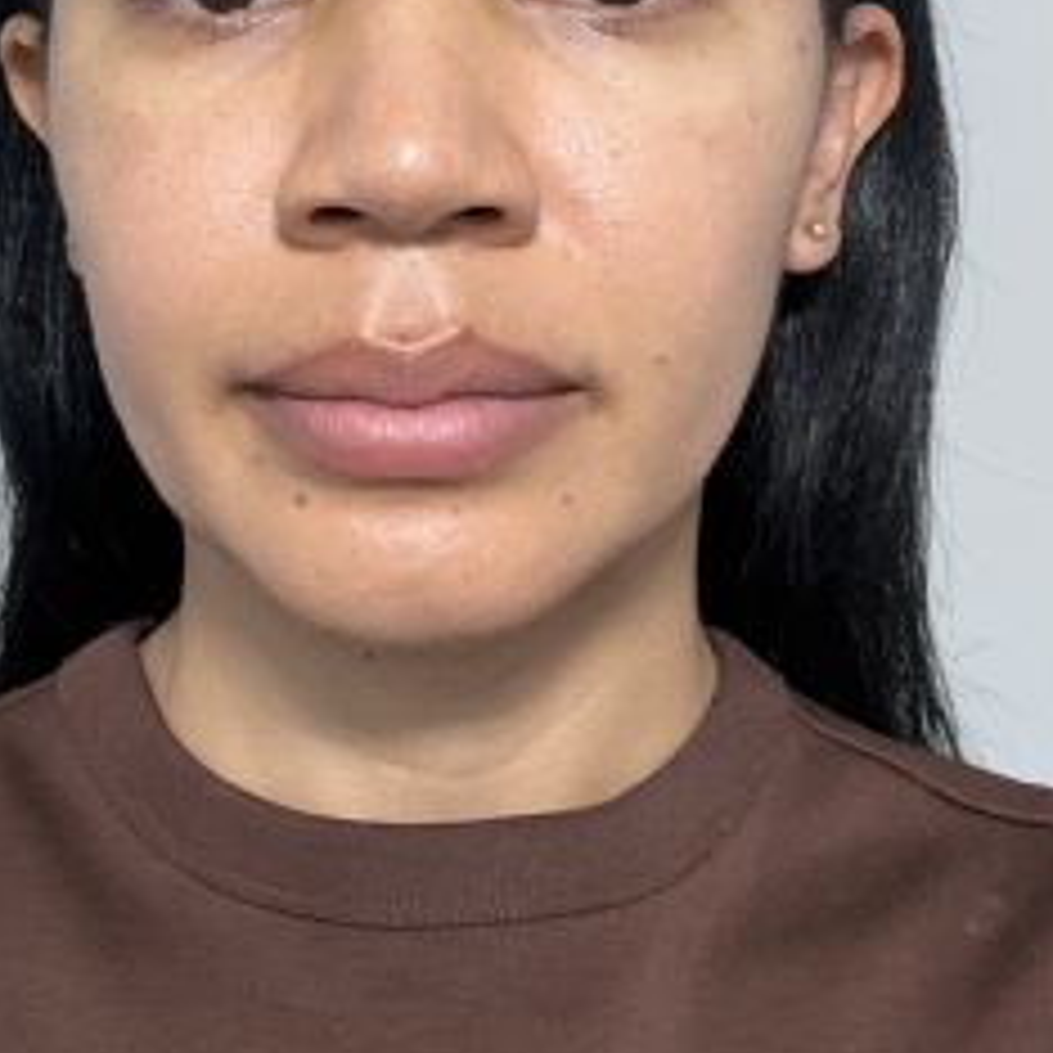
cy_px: 351
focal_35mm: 68
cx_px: 464
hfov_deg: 25.3
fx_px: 2340
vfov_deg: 25.2
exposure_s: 1/106
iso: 80
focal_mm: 2.69
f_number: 1.9
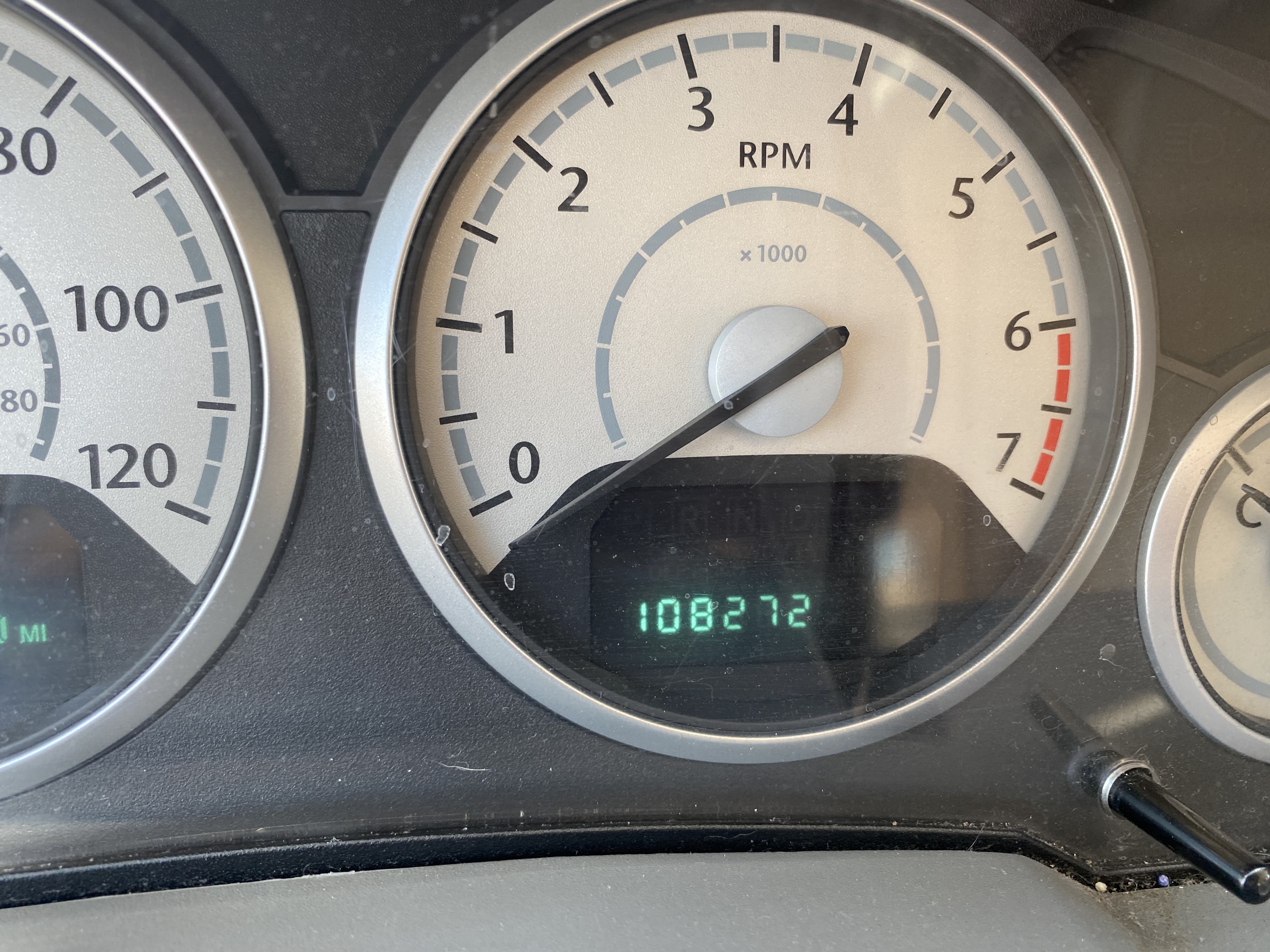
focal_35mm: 25
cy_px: 476
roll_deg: -5.8
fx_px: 917
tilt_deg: -29.4
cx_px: 635
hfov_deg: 69.4
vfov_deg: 54.9
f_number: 1.8
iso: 125
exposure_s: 1/121
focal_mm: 4.25
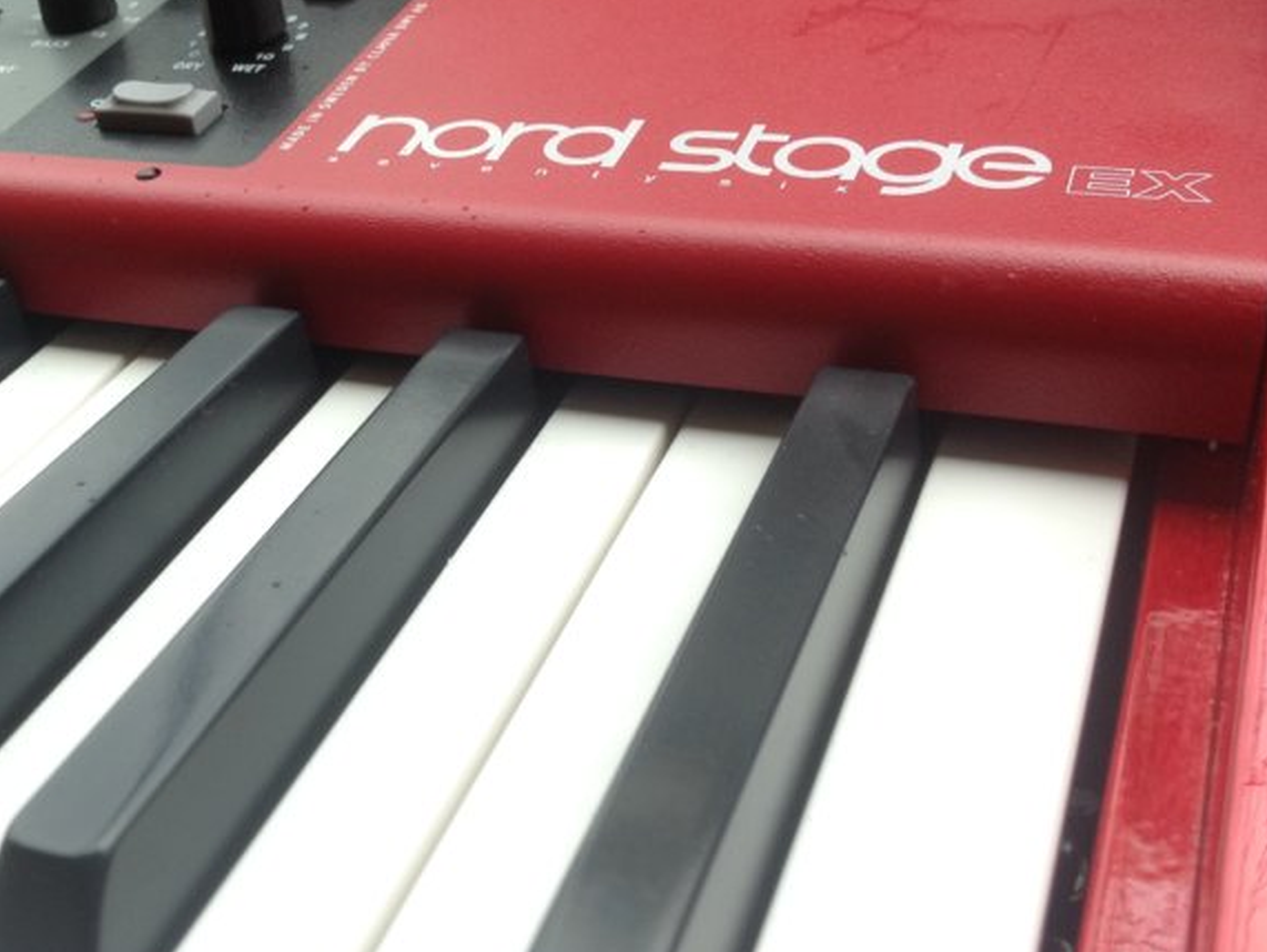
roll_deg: +8.2
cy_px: 579
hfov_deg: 38.4
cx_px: 422
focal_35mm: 49
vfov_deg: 29.6
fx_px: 1795
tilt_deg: -36.7
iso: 50
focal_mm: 4.28
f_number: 2.4
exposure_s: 1/166
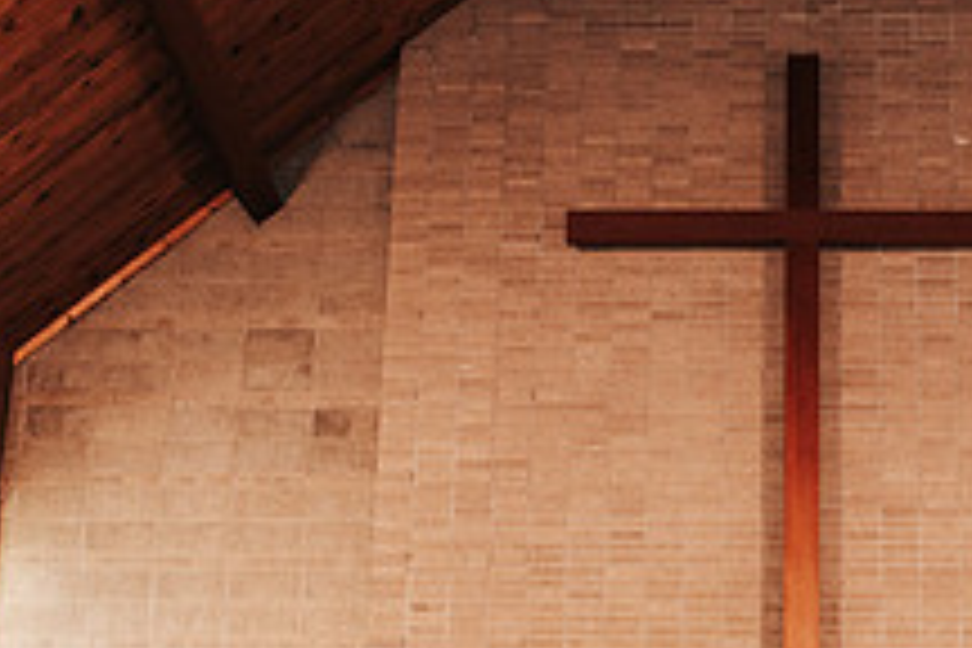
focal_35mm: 98
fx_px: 2646
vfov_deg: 13.9
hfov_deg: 20.6
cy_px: 511
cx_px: 775
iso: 560
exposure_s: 1/125
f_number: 3.2
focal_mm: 35
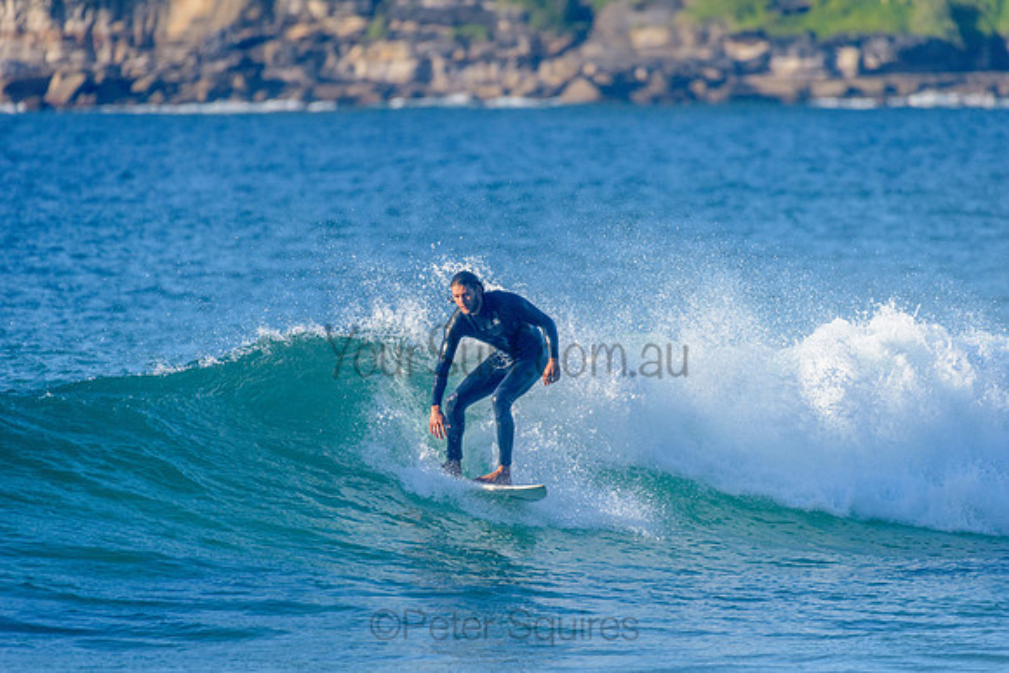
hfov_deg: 4.1
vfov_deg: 2.7
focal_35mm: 500
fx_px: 14025
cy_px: 336
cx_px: 504
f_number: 5.6
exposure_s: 1/2000
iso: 400
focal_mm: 500
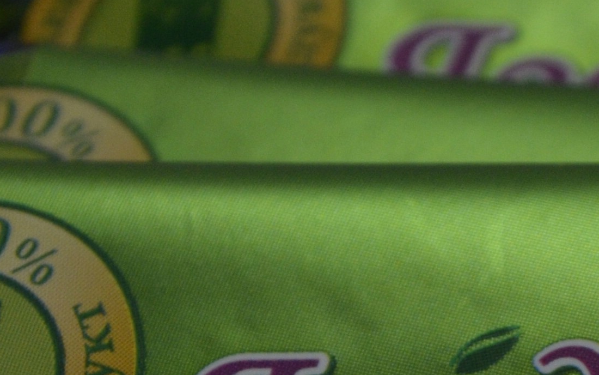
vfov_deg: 2.9
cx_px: 684
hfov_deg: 4.6
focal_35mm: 451
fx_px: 7364
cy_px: 458
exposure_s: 1/200
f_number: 7.1
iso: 640
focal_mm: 66
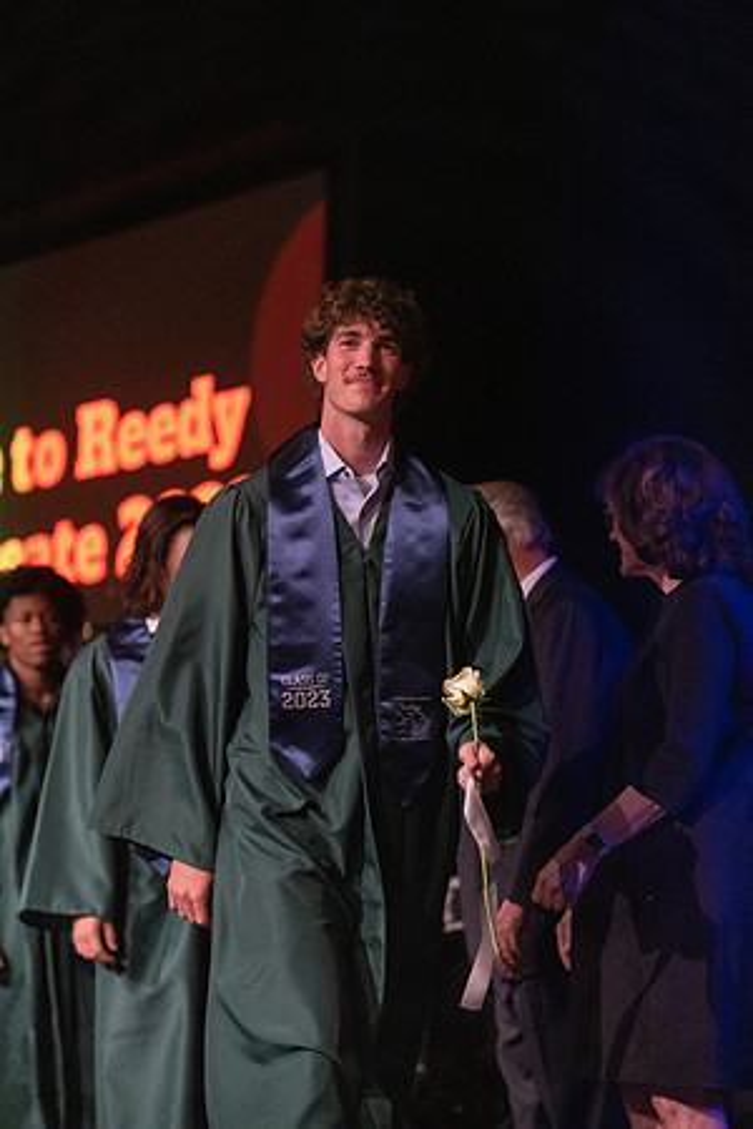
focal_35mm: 100
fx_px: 3137
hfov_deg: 13.7
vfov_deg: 20.4
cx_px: 376
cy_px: 564
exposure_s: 1/1000
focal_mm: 100
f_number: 2.8
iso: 16000
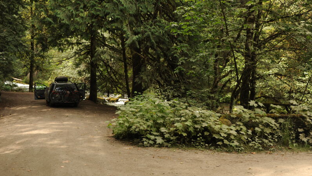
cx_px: 157
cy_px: 76
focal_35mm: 37
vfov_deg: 32.0
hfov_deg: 54.0
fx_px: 306
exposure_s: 1/125
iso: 250
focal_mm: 35
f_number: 5.6
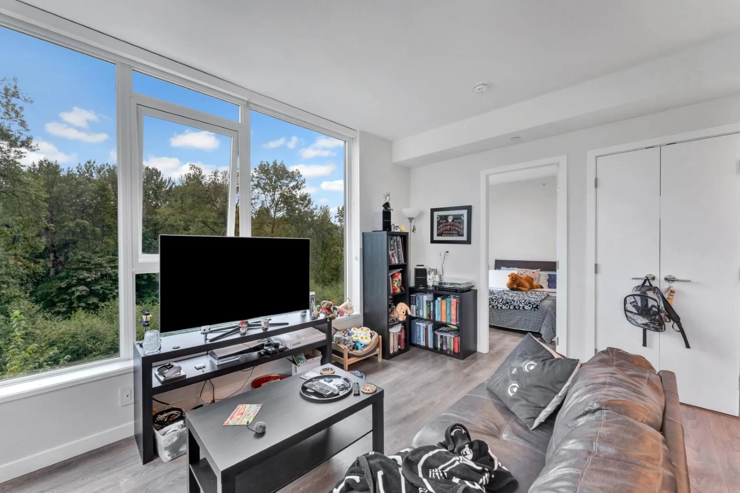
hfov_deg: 104.3
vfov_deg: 81.2
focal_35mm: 14
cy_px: 246
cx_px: 370
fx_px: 288
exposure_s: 1/60
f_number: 8
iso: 400
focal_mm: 14
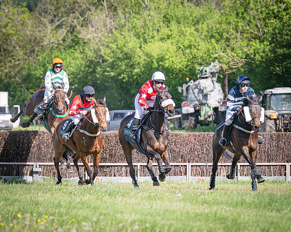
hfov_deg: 5.6
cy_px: 125
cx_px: 163
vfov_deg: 4.5
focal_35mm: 344
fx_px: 2960
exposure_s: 1/2500
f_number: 4
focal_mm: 155
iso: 400
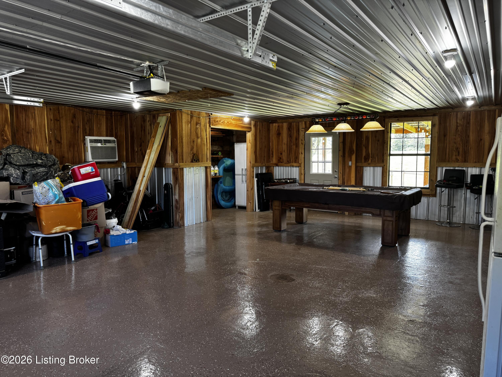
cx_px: 251
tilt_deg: -6.0
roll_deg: +0.3
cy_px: 188
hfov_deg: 71.6
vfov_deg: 56.8
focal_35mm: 24
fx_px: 348
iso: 160
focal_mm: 6.76
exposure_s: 1/60
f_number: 1.78
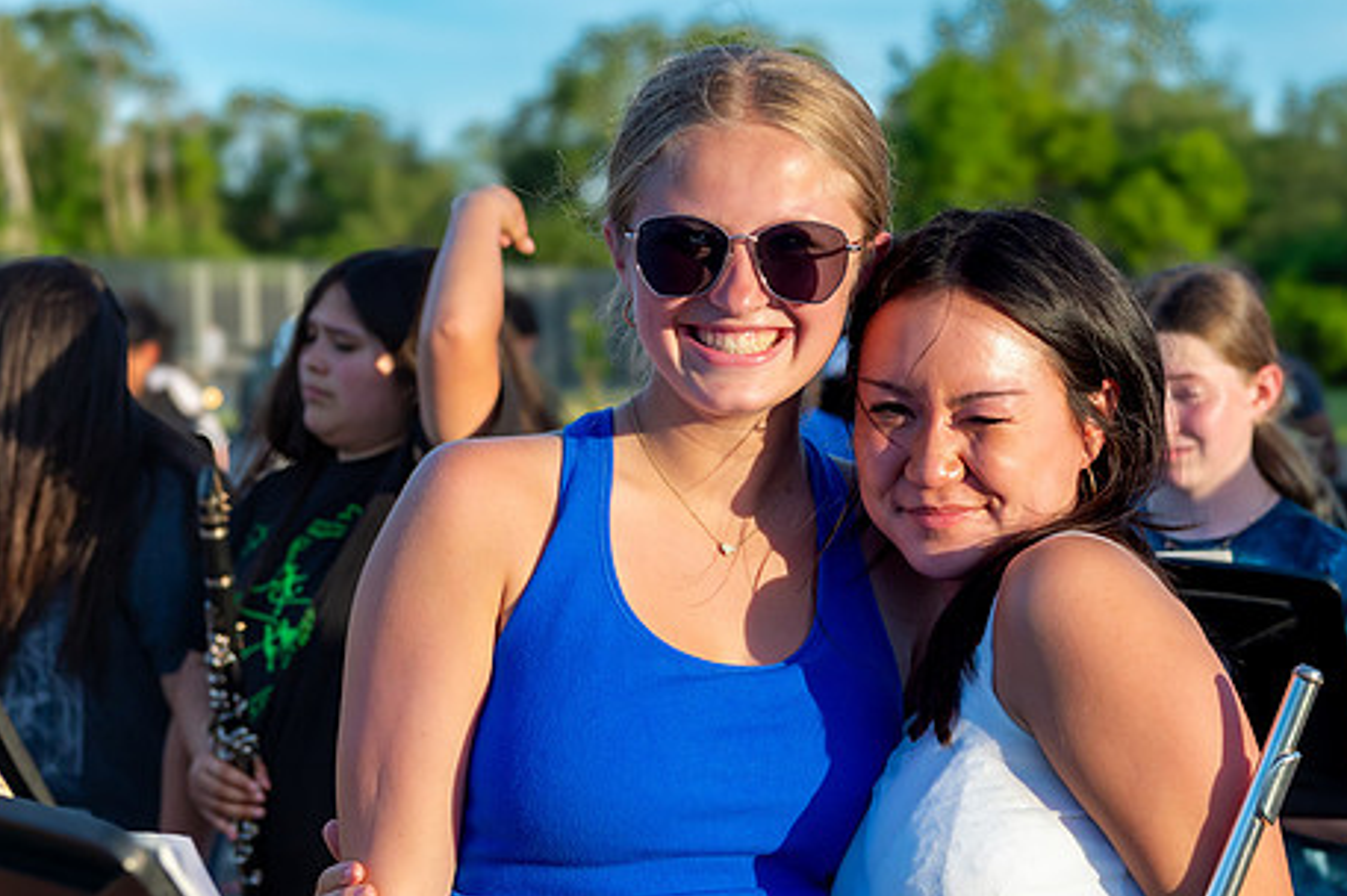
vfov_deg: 15.2
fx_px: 3365
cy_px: 475
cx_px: 906
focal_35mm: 90
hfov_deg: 22.5
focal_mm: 65
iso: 1250
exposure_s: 1/3200
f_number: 6.3
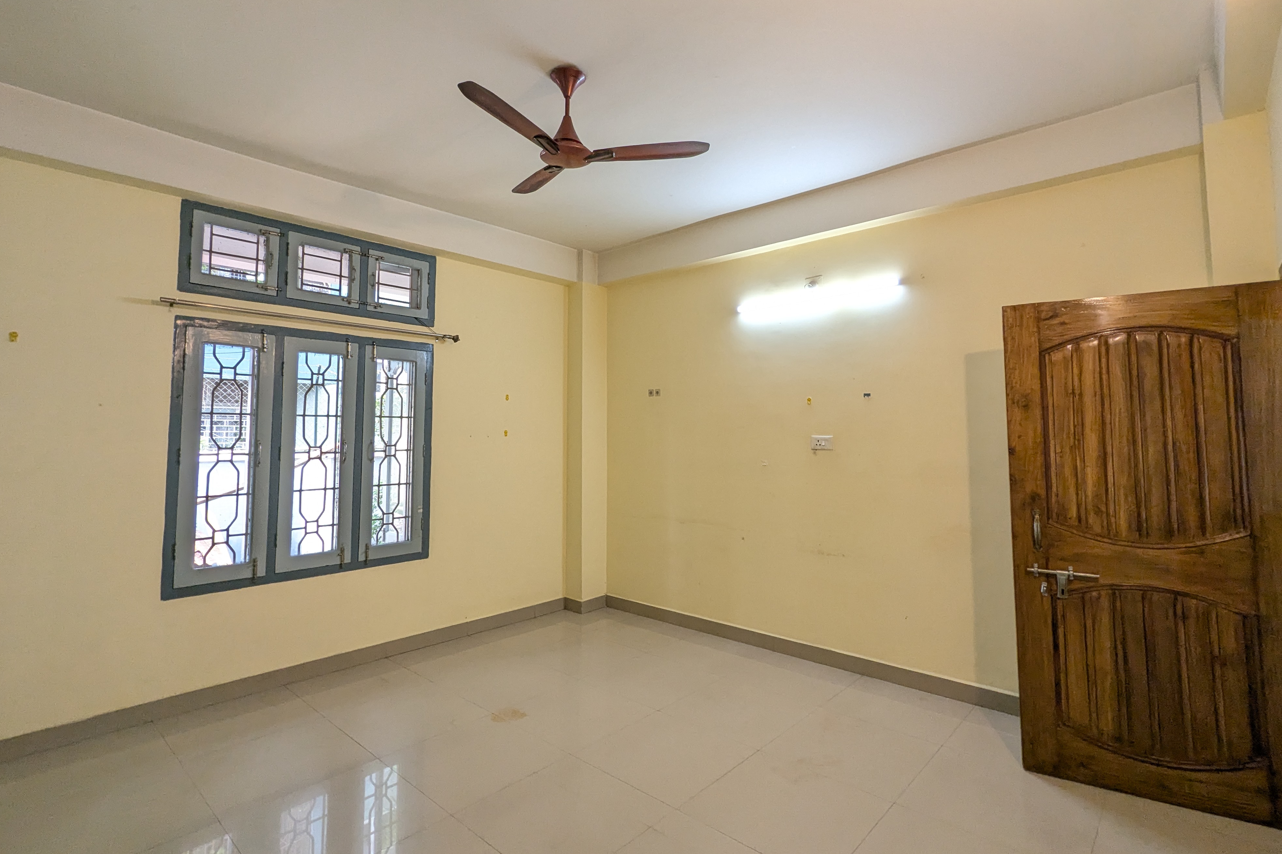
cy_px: 393
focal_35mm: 17
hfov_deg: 93.3
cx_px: 635
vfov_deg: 70.3
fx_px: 605
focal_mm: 2.35
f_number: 2.2
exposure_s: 1/50
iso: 199
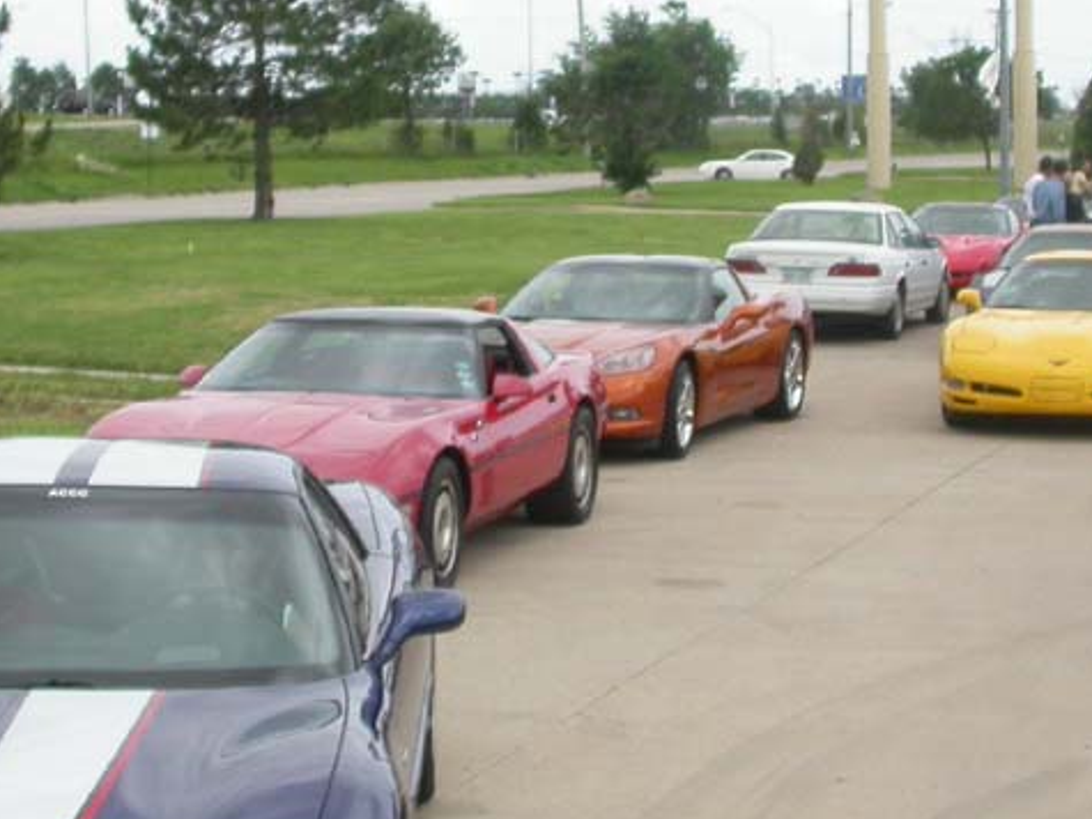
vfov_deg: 18.0
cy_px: 403
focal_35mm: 82
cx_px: 497
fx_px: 2586
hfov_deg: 23.8
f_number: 2.6
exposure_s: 1/1000
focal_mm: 7.85
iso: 100
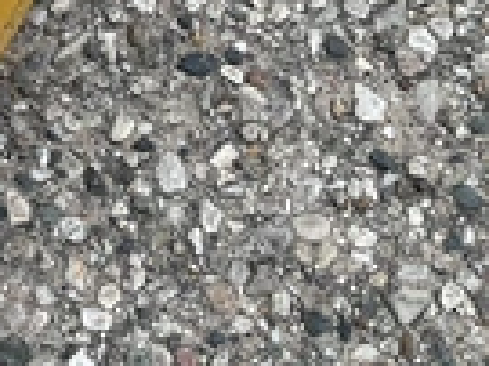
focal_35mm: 86
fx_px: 1214
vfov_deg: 16.2
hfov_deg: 20.5
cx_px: -177
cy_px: -112
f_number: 1.8
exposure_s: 1/386
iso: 25
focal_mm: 3
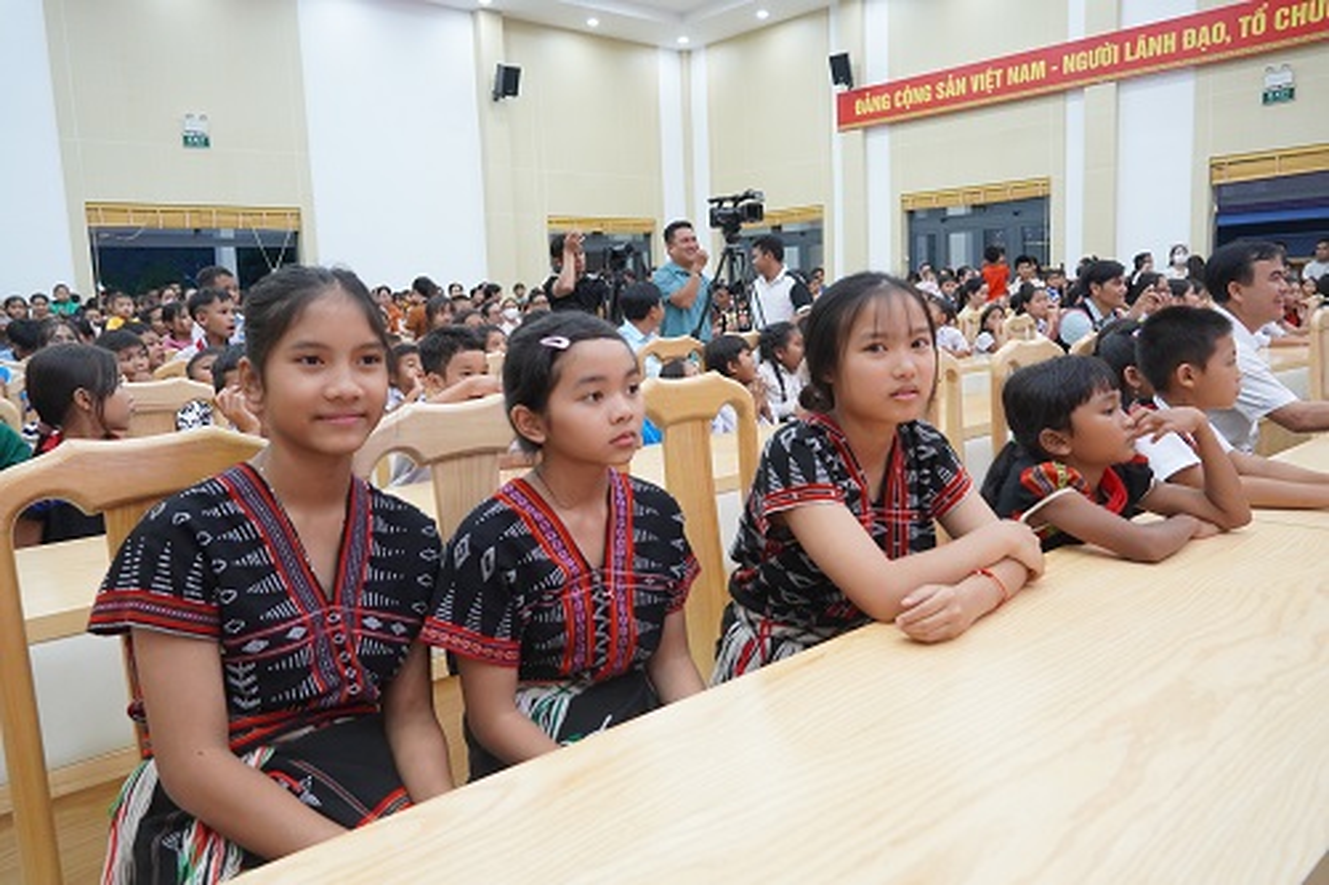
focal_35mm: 27
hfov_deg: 67.4
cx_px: 664
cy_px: 442
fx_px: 996
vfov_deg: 47.9
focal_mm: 18
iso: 1250
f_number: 4
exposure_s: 1/160
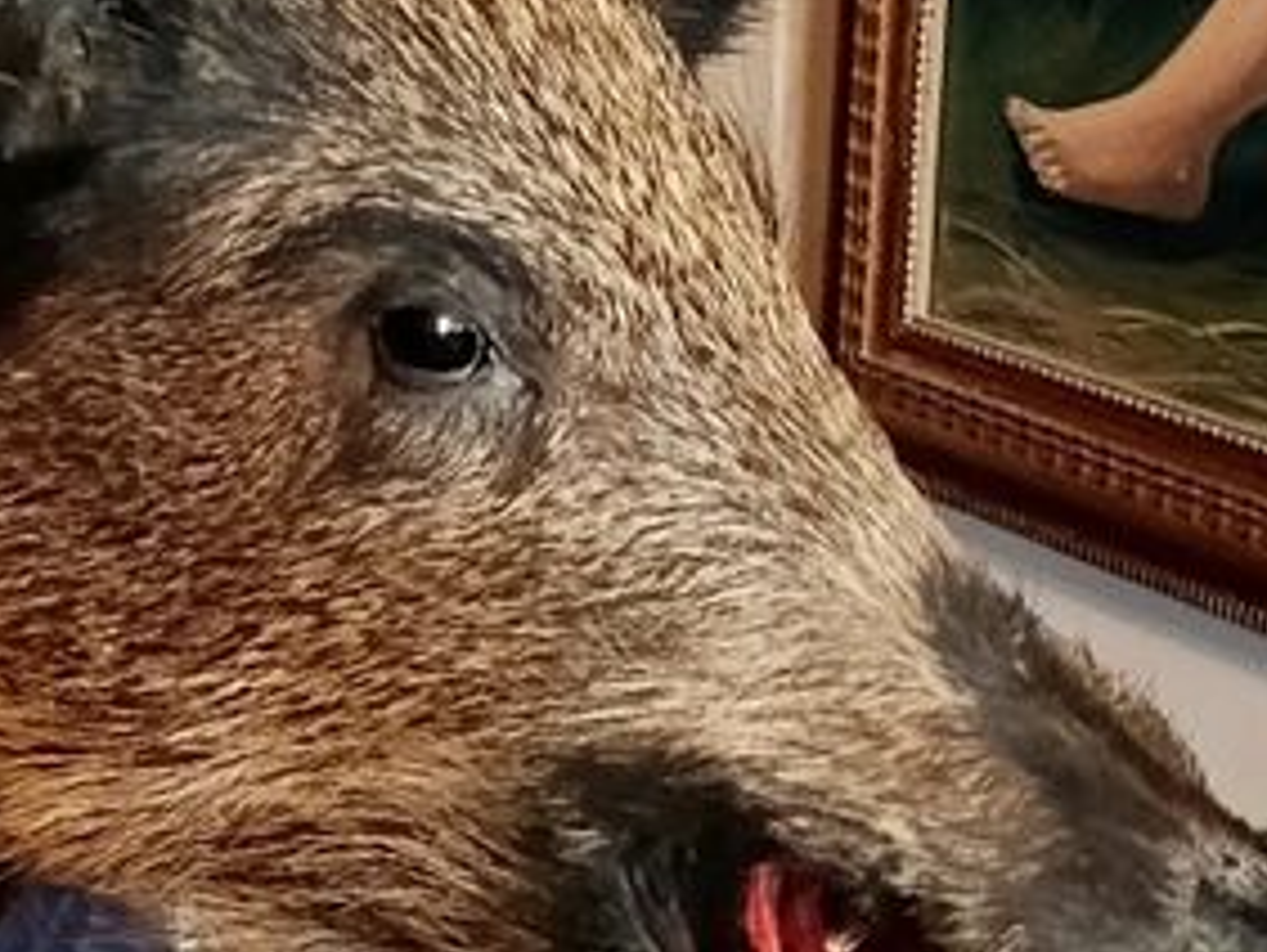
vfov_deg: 28.2
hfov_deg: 36.6
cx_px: 323
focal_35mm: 51
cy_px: 242
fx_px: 1868
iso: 2000
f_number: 1.7
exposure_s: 1/25
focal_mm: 5.24
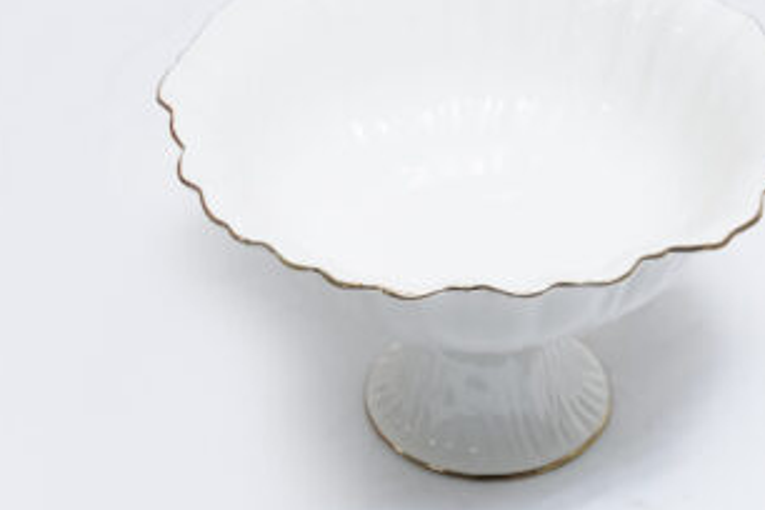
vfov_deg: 12.3
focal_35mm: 111
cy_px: 214
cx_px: 440
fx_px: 2359
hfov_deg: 18.4
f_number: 10
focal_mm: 53
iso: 3200
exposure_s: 1/125
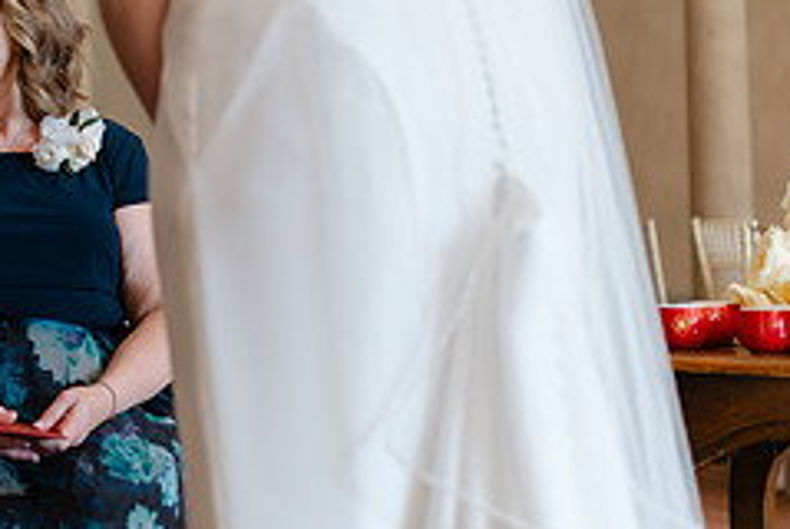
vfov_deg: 15.4
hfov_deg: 22.3
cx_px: 20
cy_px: 71
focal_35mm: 88
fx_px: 1933
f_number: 1.4
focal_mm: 35
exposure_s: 1/250
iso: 200
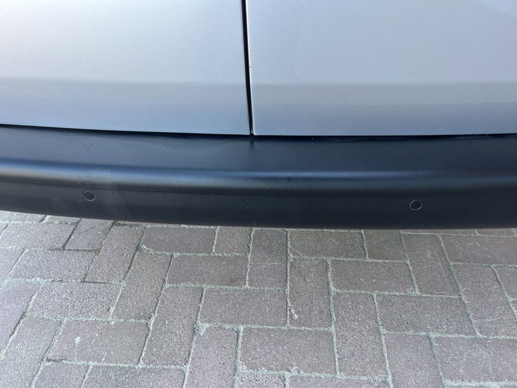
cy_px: 194
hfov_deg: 67.3
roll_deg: +0.0
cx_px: 258
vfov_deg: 53.1
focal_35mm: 26
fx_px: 388
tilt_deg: -40.2
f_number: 1.6
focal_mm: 5.1
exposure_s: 1/122
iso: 50
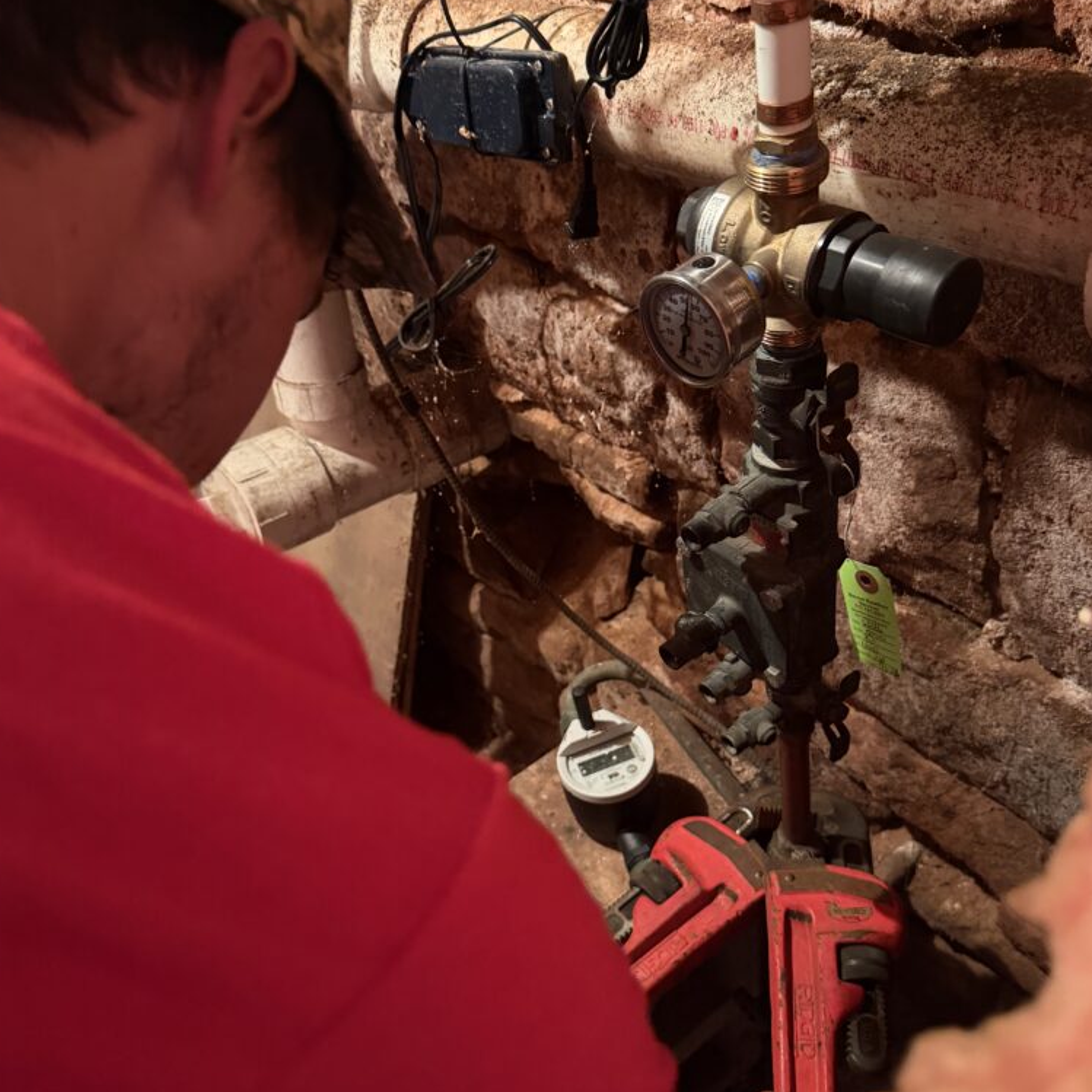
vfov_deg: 55.6
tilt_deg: -41.2
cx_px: 538
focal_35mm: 29
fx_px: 1035
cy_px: 583
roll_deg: +9.1
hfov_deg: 55.6
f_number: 1.78
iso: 1250
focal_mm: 6.76
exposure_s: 1/30
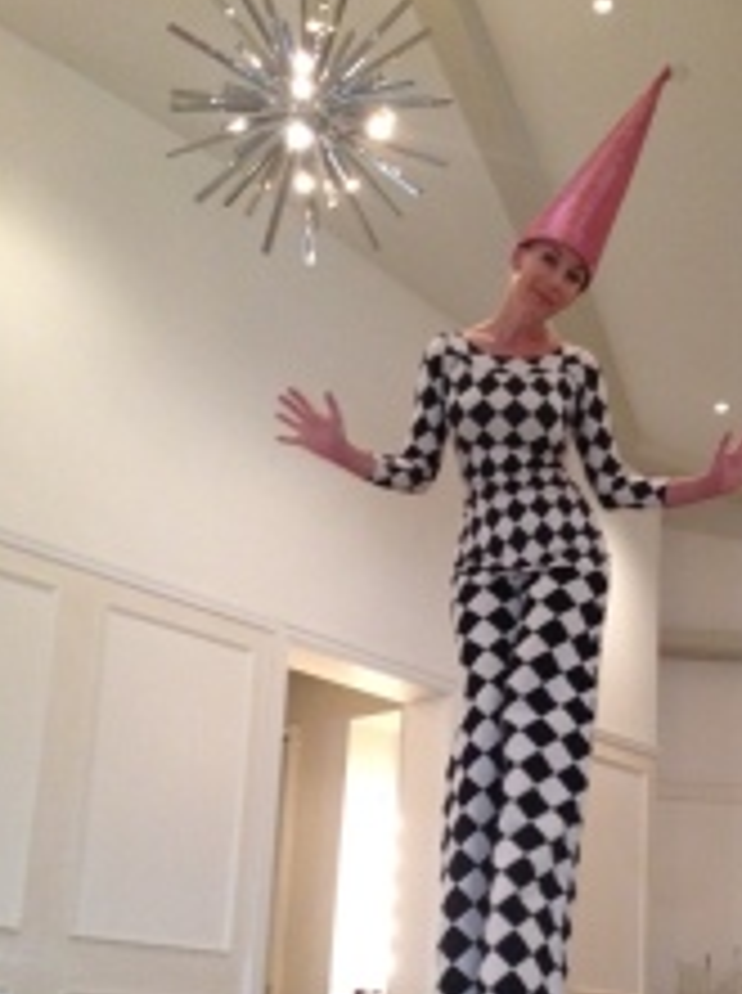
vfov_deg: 34.3
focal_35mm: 55
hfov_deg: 26.2
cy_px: 744
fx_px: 1576
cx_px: 535
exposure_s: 1/20
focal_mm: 4.28
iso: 250
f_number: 2.4
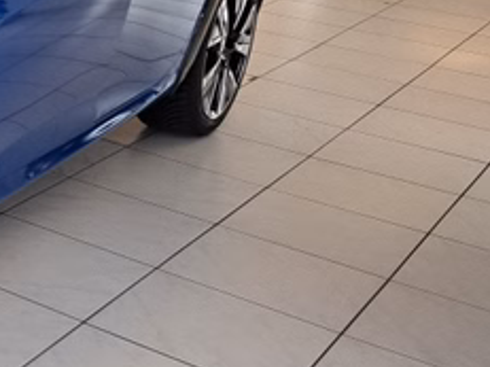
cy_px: 102
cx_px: -352
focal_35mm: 83
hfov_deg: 19.0
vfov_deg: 17.7
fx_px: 1174
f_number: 1.8
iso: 64
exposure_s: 1/50
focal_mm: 5.23
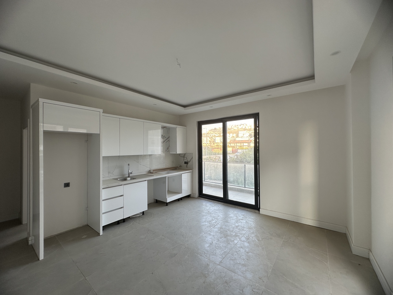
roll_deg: +0.3
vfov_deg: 85.7
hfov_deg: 102.1
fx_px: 159
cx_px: 196
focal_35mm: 14
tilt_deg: +1.1
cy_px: 148
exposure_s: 1/99
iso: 64
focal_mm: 2.22
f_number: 2.2
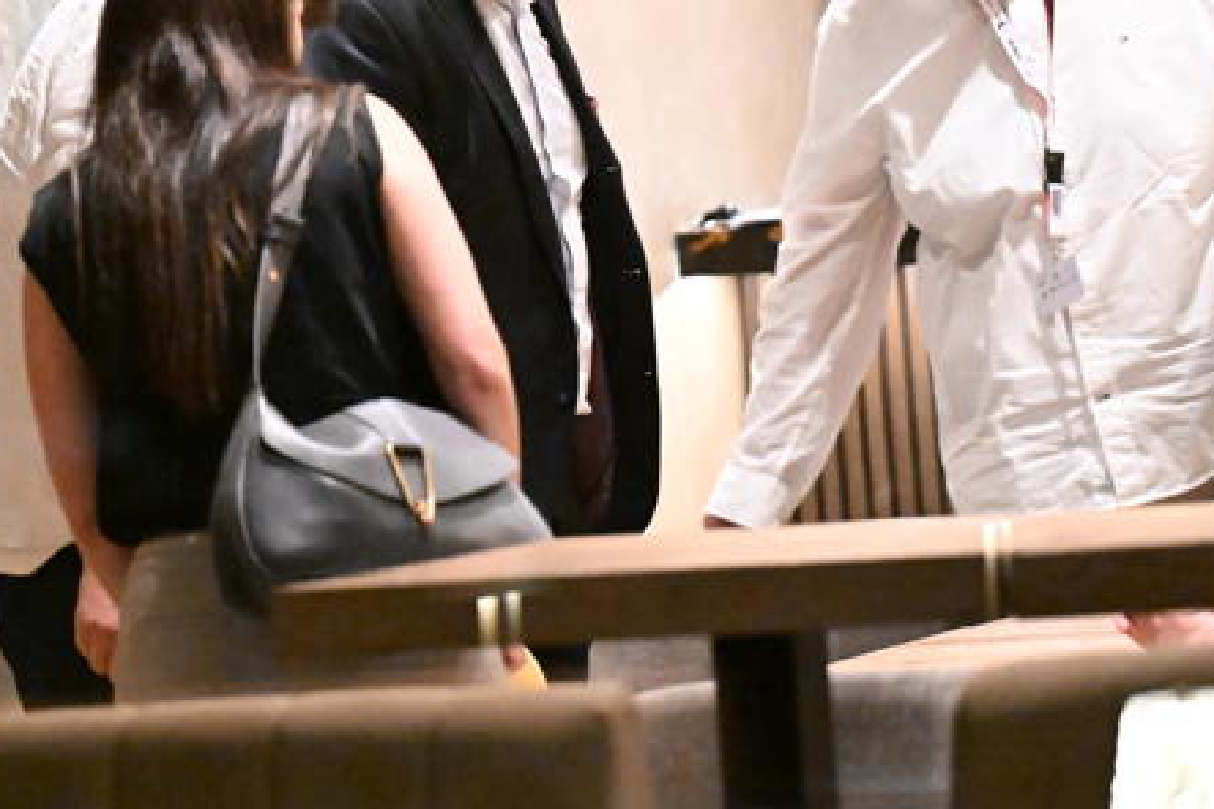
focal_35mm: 407
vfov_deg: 3.4
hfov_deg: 5.1
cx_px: 427
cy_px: 213
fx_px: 13724
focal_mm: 175
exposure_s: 1/500
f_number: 2.8
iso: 20000
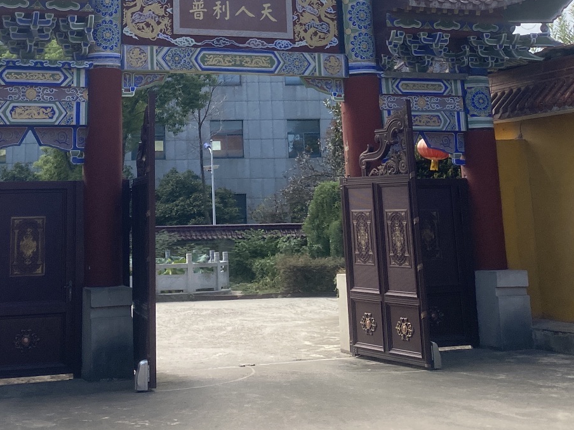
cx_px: 189
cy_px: -21
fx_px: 962
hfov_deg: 32.9
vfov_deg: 23.9
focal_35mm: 58
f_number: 1.8
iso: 32
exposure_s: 1/4274
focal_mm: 4.25
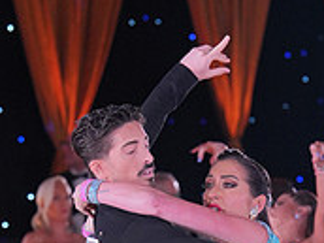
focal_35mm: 366
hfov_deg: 5.4
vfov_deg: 4.0
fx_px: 3426
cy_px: 422
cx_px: 225
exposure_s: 1/400
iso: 1600
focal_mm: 113
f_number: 4
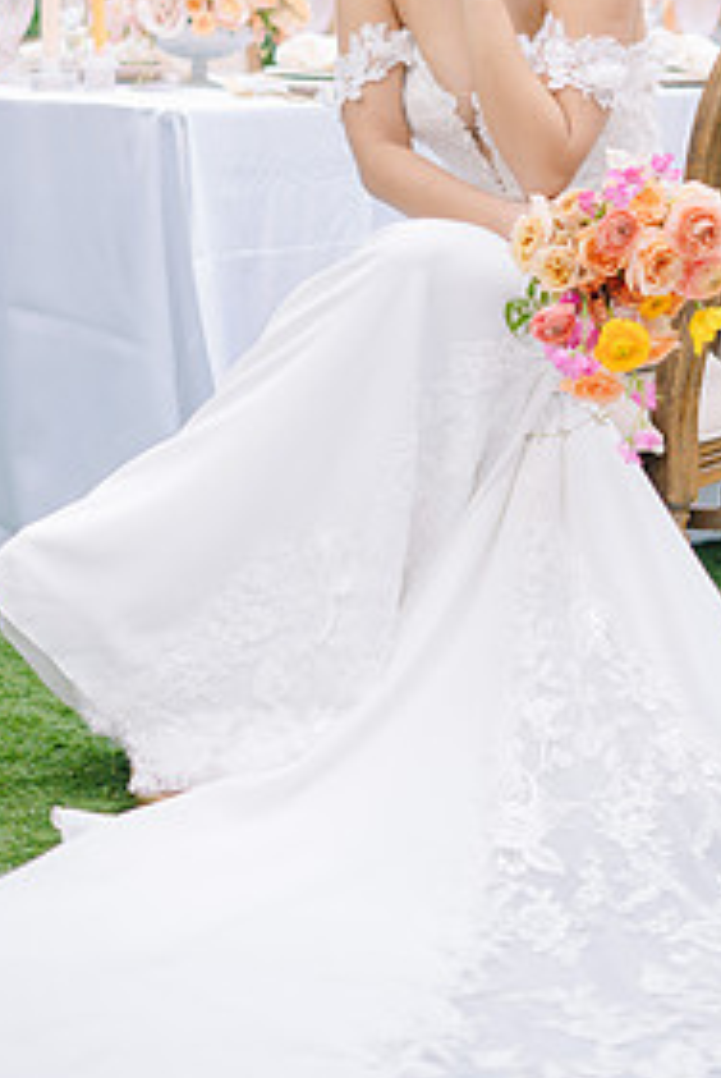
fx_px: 2397
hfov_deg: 17.1
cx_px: 399
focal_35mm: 80
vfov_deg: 25.1
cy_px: 311
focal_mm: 50
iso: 50
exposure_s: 1/160
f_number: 2
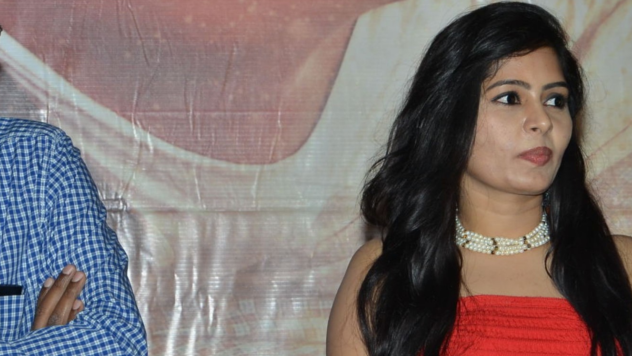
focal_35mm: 214
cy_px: 223
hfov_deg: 10.1
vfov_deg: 5.7
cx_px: 193
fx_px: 3587
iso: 320
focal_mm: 80
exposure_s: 1/125
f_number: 6.3
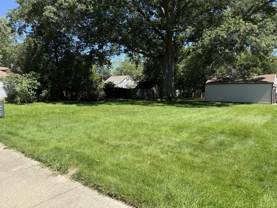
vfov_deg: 56.8
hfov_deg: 71.6
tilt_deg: -3.7
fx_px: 192
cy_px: 104
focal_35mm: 24
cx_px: 138
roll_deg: -0.1
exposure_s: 1/1689
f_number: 1.78
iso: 80
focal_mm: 6.76
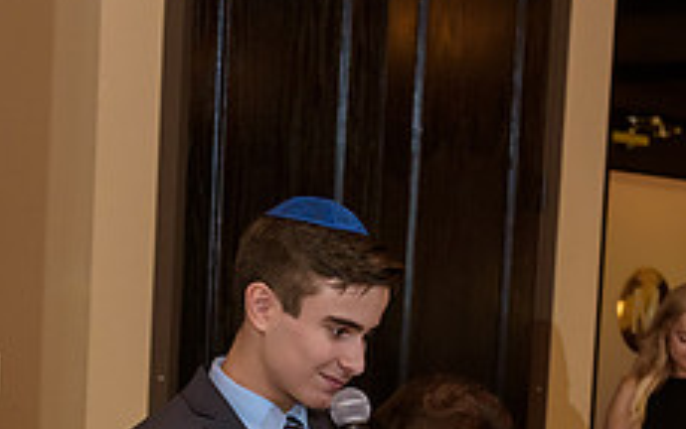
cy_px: 532
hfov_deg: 19.3
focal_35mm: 108
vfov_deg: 11.8
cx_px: 409
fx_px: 2020
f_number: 3.2
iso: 1600
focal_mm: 42
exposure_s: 1/125
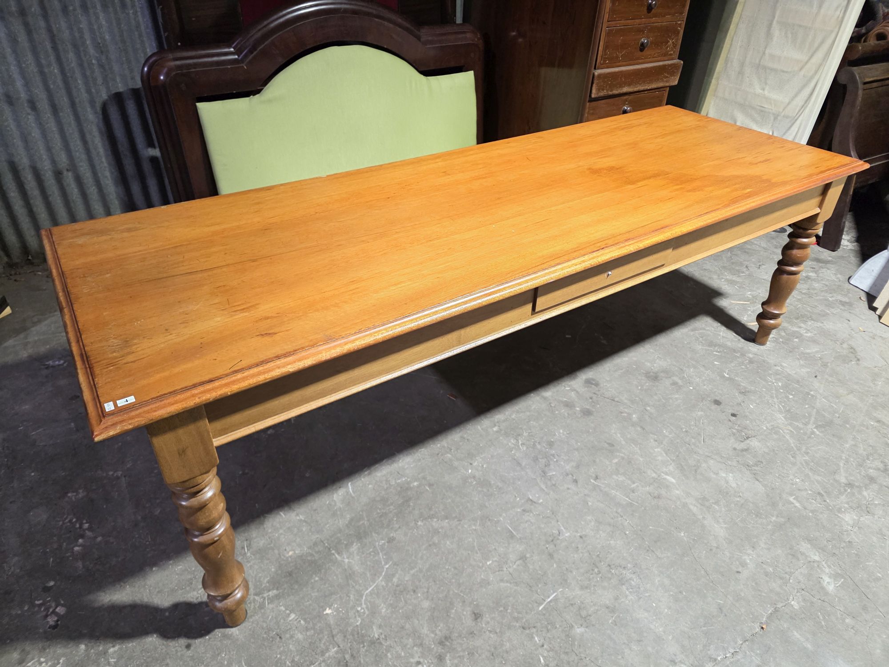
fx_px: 591
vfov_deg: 58.9
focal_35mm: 23
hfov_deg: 73.9
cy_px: 334
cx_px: 444
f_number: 1.7
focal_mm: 6.3
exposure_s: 1/100
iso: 500
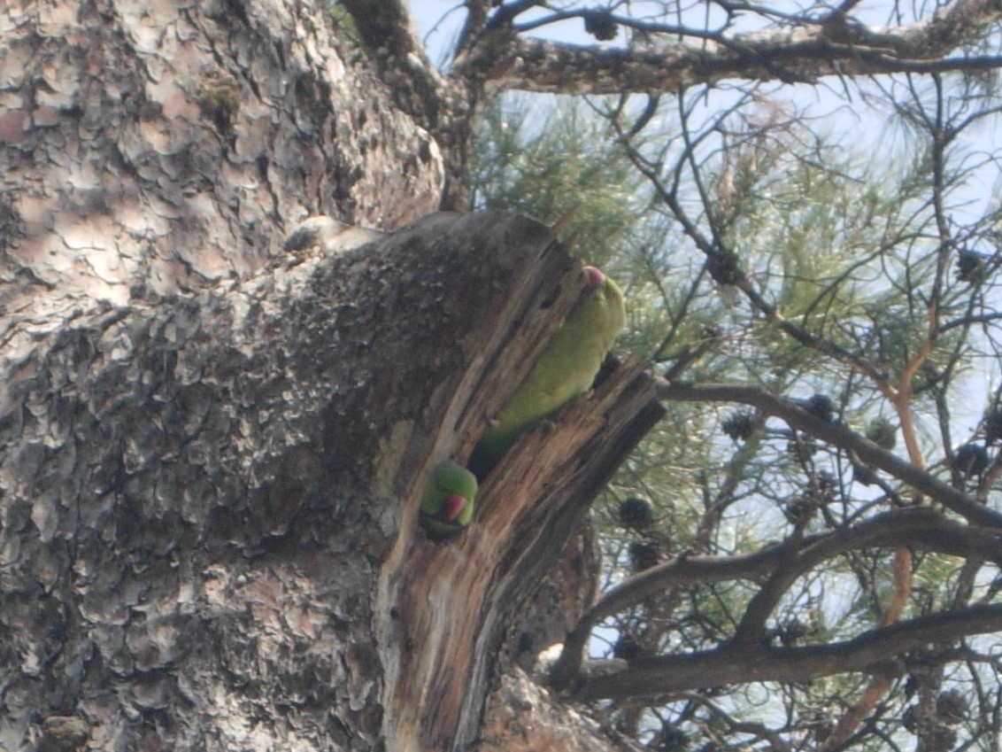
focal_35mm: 126
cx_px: 501
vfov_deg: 11.8
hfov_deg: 15.6
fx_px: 3647
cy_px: 376
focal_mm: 26.3
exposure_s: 1/132
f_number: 5.3
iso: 50
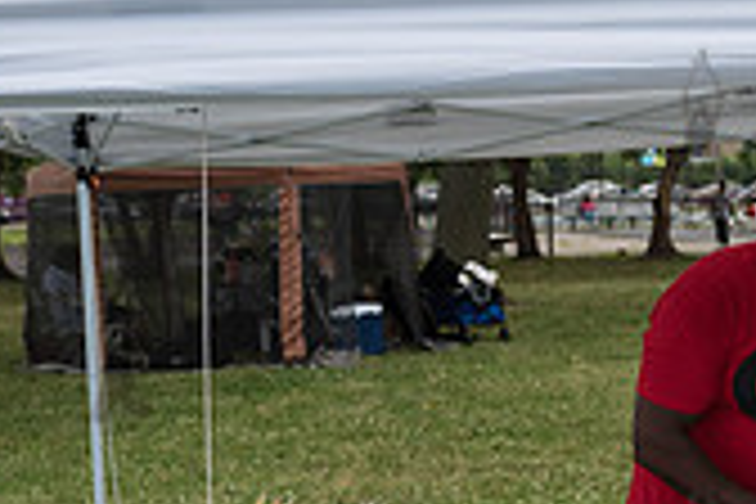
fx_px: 2247
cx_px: 698
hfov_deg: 18.7
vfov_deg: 12.6
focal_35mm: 107
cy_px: 560
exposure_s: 1/800
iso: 500
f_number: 4
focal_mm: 31
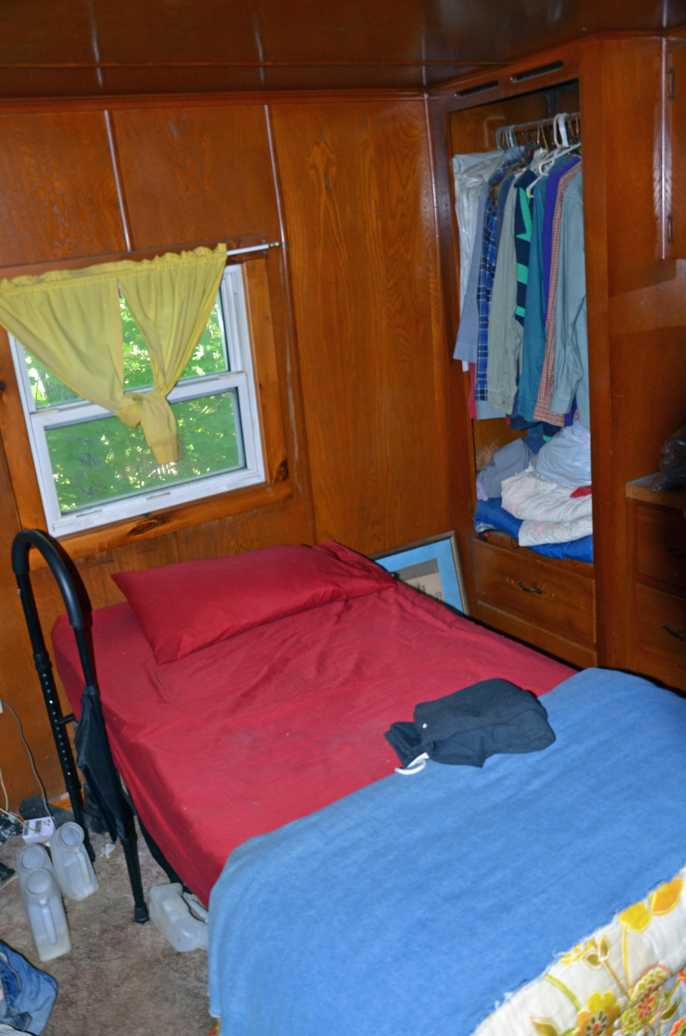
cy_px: 518
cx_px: 343
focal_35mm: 32
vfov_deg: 59.6
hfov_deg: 41.5
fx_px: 905
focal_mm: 21
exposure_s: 1/60
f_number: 3.8
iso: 800
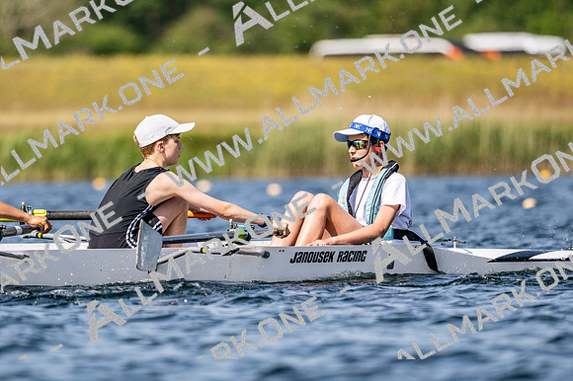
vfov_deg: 2.3
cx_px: 286
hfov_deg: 3.4
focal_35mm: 600
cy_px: 190
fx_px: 9544
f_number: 4.5
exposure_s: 1/2500
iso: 160
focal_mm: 400
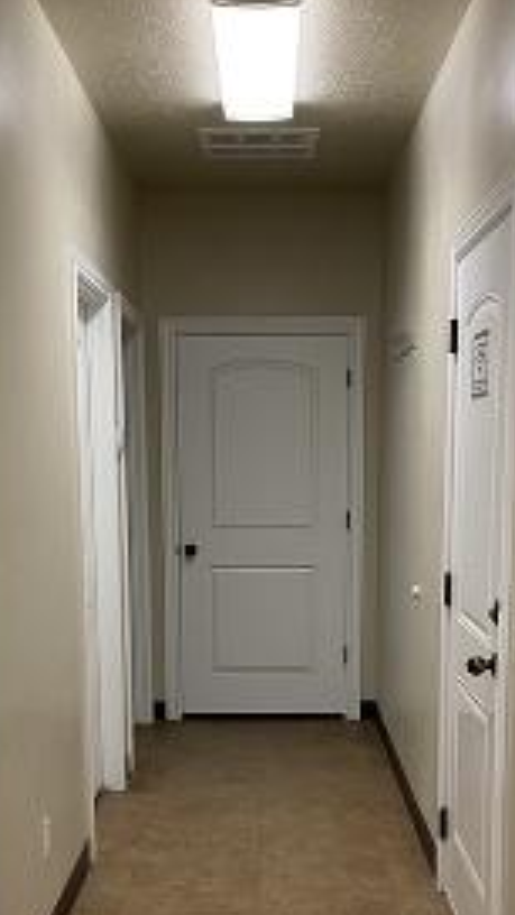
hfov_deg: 24.0
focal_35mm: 50
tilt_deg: -7.3
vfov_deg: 40.4
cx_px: 252
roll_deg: -1.3
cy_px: 663
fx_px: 1214
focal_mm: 4.25
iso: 160
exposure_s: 1/52
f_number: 1.8
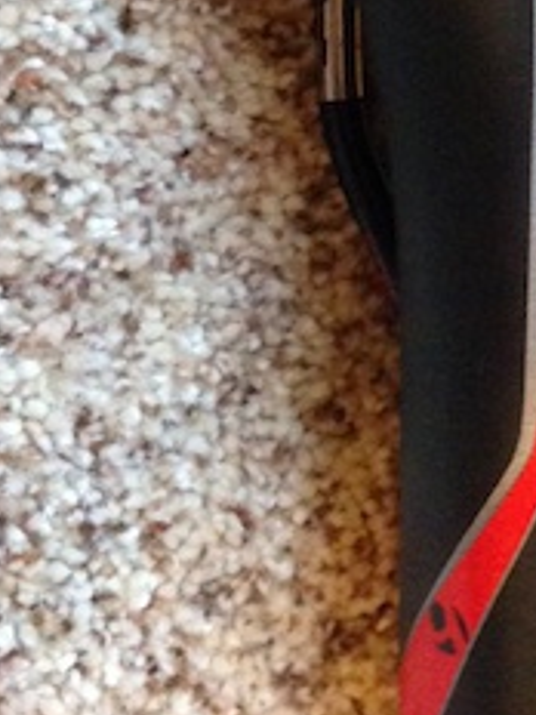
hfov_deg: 12.8
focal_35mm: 114
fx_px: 2354
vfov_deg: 16.7
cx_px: 545
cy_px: -102
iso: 400
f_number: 2.4
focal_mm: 4.12
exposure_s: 1/20
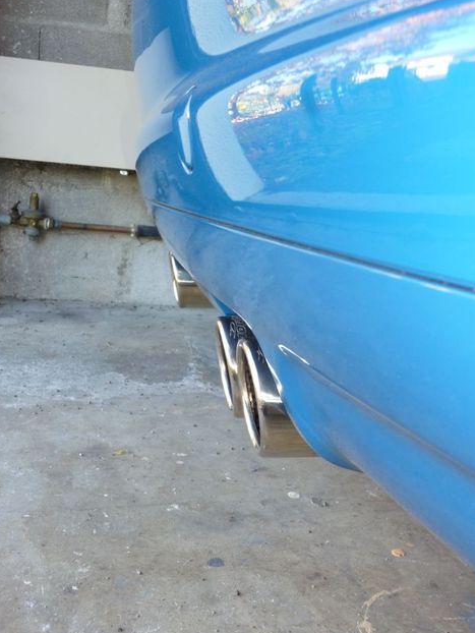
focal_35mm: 36
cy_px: 314
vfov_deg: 51.3
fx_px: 658
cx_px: 241
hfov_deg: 39.7
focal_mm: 6.3
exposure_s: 1/30
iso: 125
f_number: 3.8
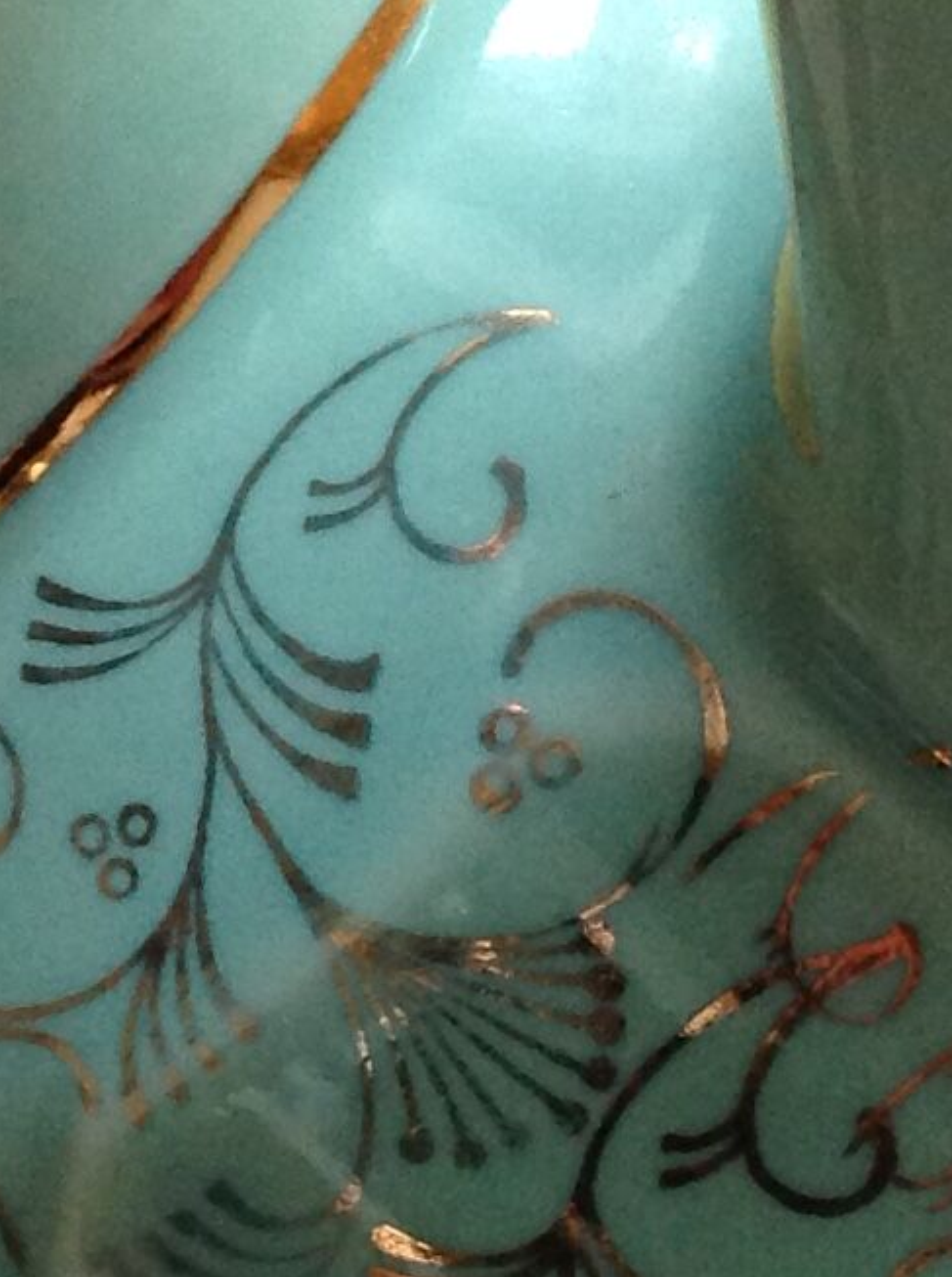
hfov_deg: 10.6
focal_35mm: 139
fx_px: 5115
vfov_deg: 14.2
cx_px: 348
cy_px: 686
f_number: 2.4
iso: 160
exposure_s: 1/15
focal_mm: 4.28
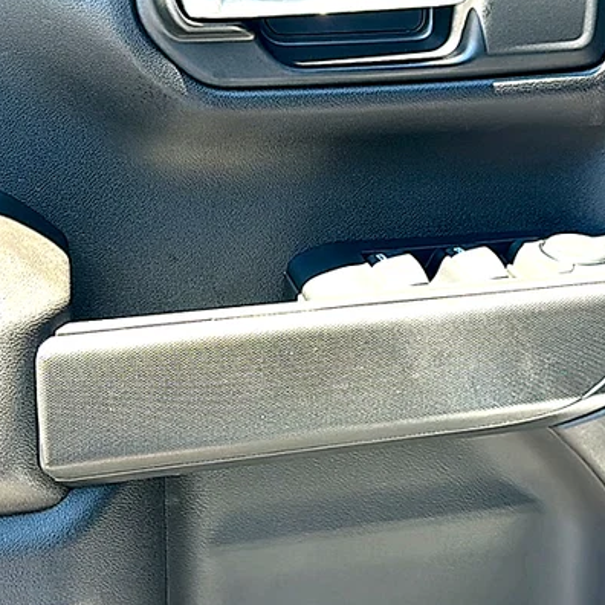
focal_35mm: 64
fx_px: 1266
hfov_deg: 26.7
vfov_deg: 26.8
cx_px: 188
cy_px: 218
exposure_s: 1/372
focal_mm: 6.86
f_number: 1.78
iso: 100
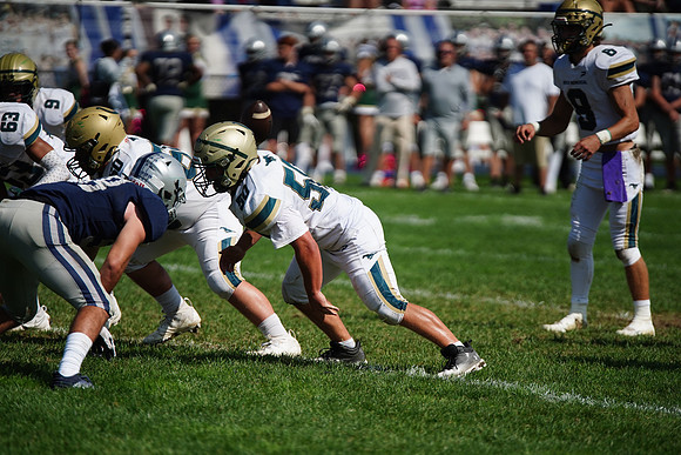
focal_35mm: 300
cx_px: 340
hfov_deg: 6.9
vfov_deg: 4.6
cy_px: 228
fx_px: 5676
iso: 400
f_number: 2.8
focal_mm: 300
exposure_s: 1/8000
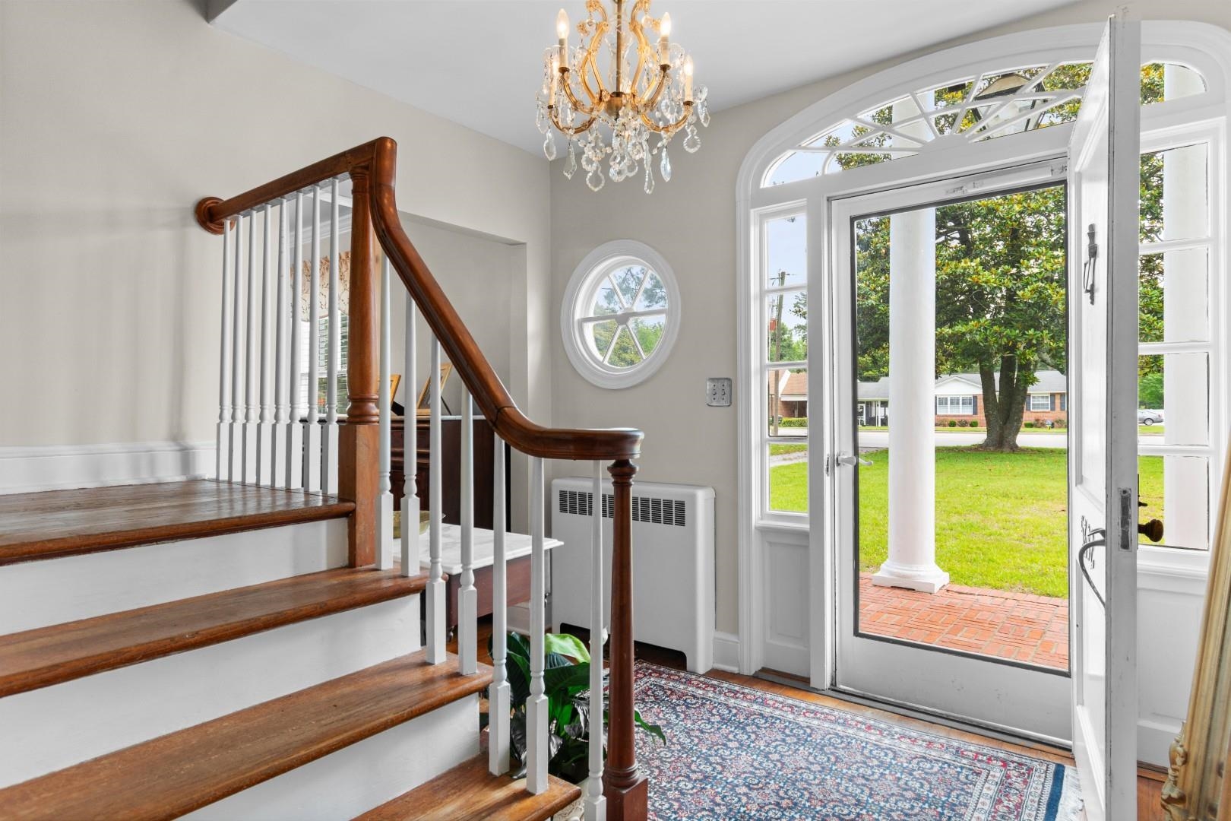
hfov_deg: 86.9
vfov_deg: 64.6
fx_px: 650
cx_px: 616
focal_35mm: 19
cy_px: 410
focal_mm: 13
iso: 100
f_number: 5
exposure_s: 1/13
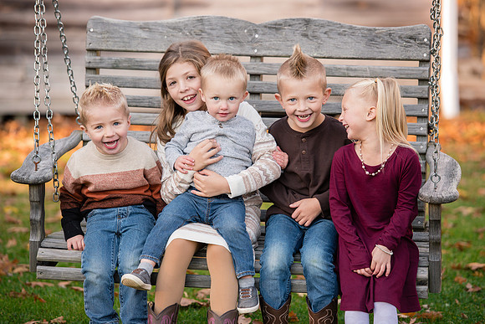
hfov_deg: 12.4
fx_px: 2223
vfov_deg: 8.3
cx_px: 242
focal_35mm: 165
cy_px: 162
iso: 500
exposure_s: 1/250
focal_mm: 165
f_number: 3.5
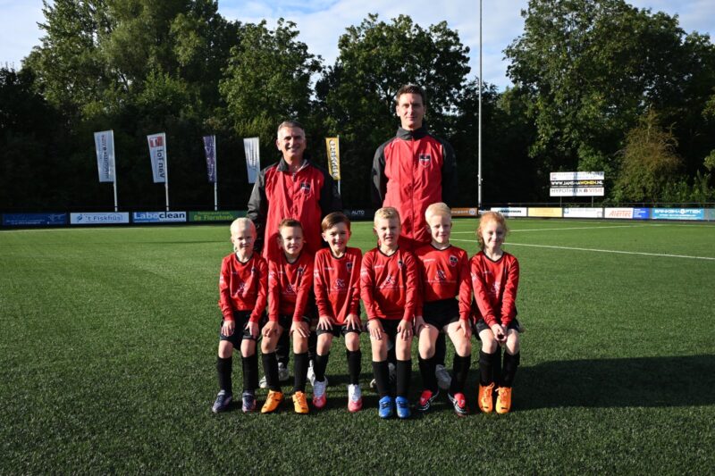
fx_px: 635
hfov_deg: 58.7
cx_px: 358
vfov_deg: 41.1
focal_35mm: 32
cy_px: 238
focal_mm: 21.5
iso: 200
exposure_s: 1/800
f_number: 5
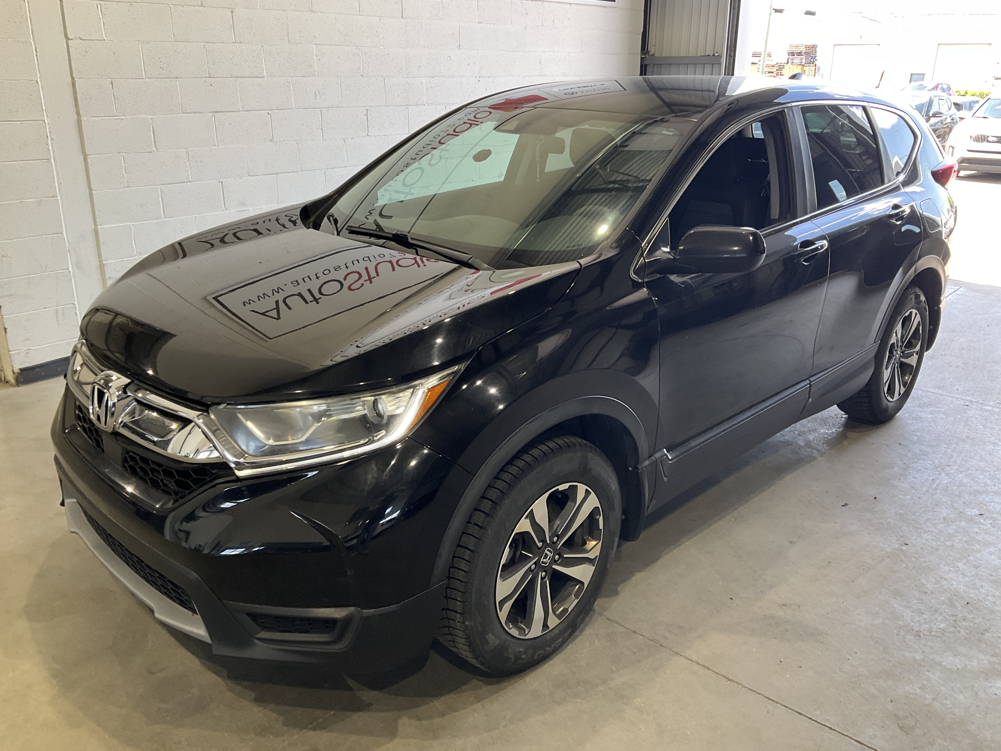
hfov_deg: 61.7
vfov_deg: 48.2
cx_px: 500
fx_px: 839
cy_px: 376
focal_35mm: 29
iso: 64
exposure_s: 1/120
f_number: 1.8
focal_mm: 3
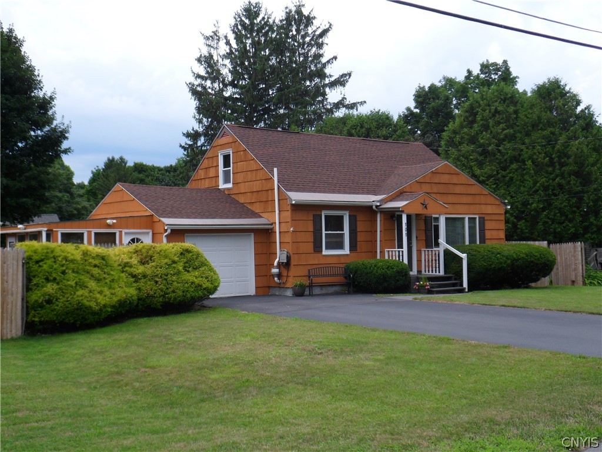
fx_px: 730
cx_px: 301
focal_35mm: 42
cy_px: 226
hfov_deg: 44.8
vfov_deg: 34.3
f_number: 4
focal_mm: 6.5
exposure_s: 1/350
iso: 80
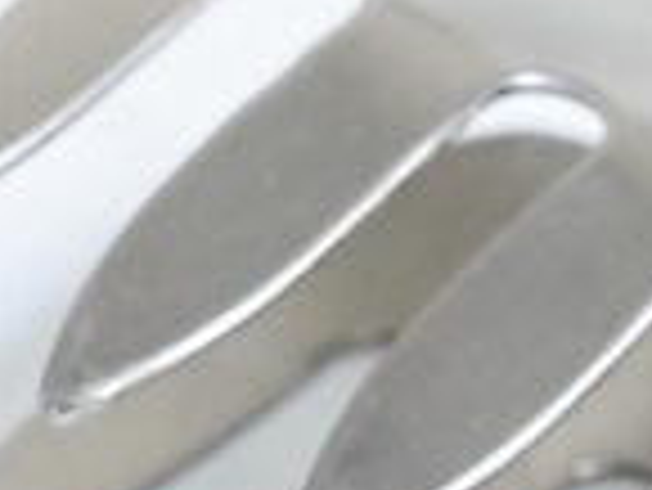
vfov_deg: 3.1
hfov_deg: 4.1
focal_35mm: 486
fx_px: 9161
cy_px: 600
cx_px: 670
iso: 3200
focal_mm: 70
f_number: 10
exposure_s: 1/125
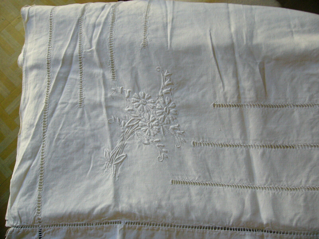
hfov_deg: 52.6
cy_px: 120
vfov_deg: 40.7
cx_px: 160
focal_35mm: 35
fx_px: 323
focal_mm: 5.8
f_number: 2.8
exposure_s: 1/10
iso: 200
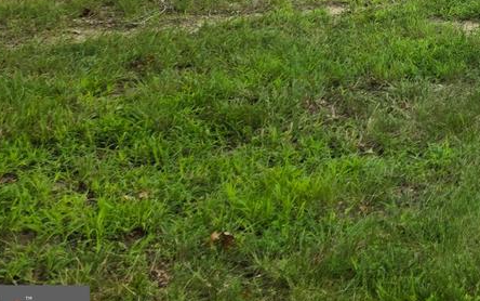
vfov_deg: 14.6
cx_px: 678
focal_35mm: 79
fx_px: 1034
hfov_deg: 22.4
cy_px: -237
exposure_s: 1/1199
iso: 25
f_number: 1.8
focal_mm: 5.4
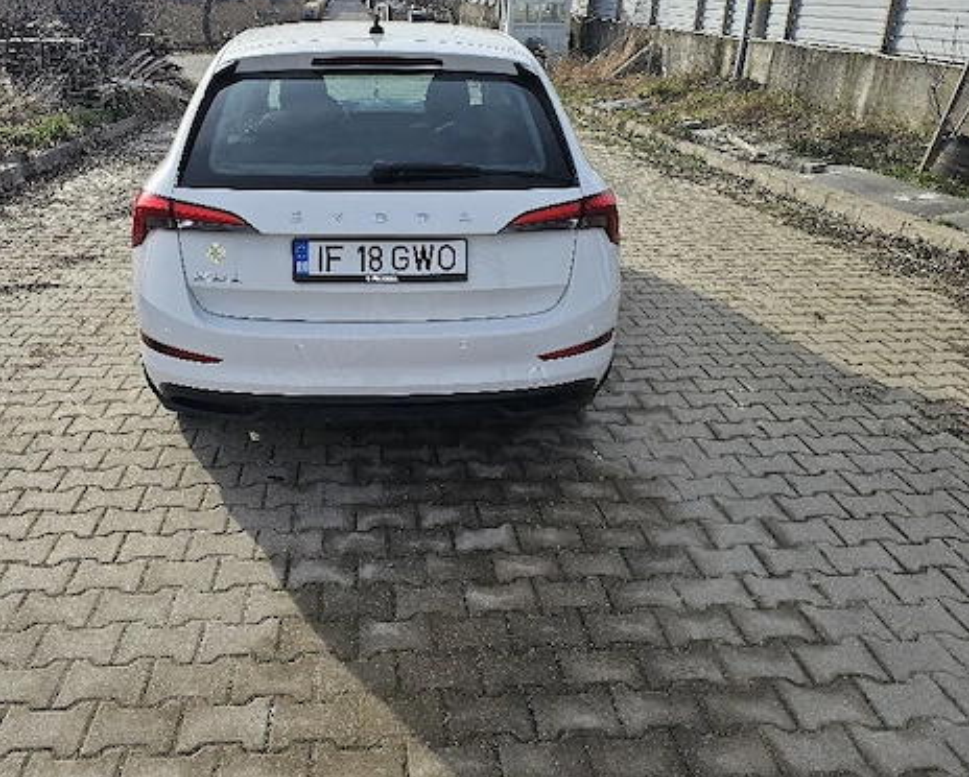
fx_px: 832
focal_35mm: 29
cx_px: 418
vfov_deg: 50.0
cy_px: 363
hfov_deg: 60.2
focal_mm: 6.3
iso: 10
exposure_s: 1/476
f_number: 1.7
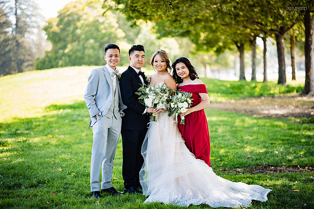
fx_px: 742
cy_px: 104
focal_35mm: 85
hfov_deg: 23.9
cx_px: 157
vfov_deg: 16.1
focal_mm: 85
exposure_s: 1/200
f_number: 1.8
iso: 100
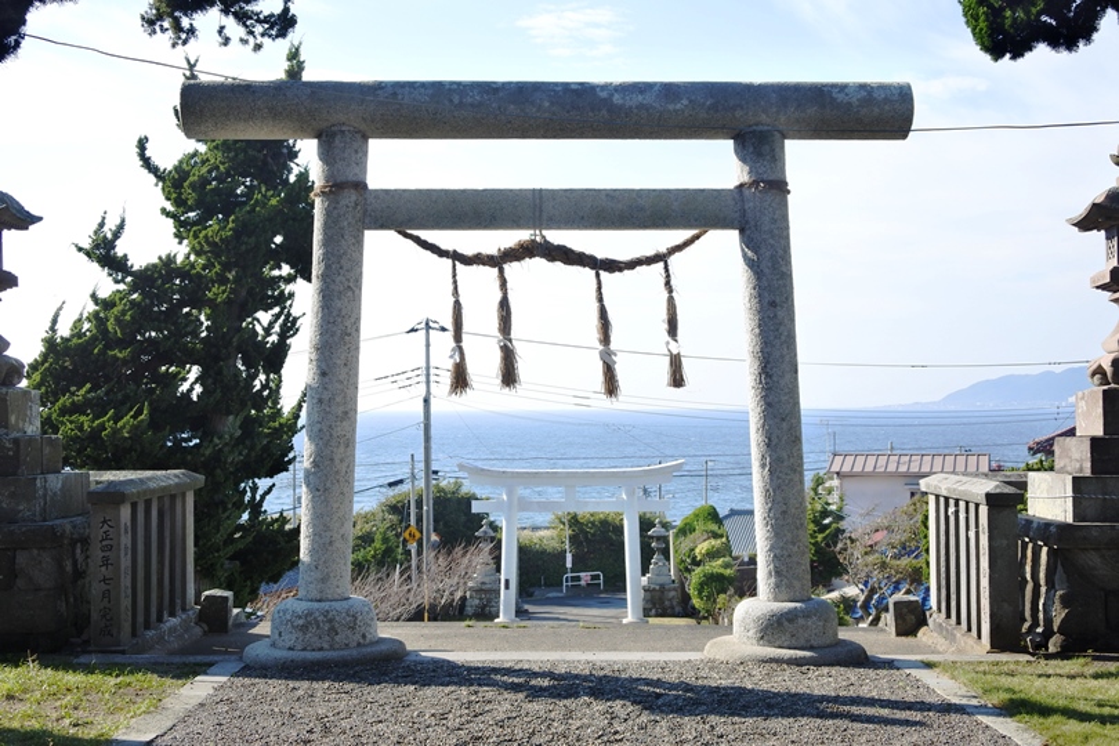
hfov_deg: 38.2
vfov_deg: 26.0
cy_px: 373
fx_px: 1616
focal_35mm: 52
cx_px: 560
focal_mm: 19.3
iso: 160
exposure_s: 1/500
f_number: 4.5
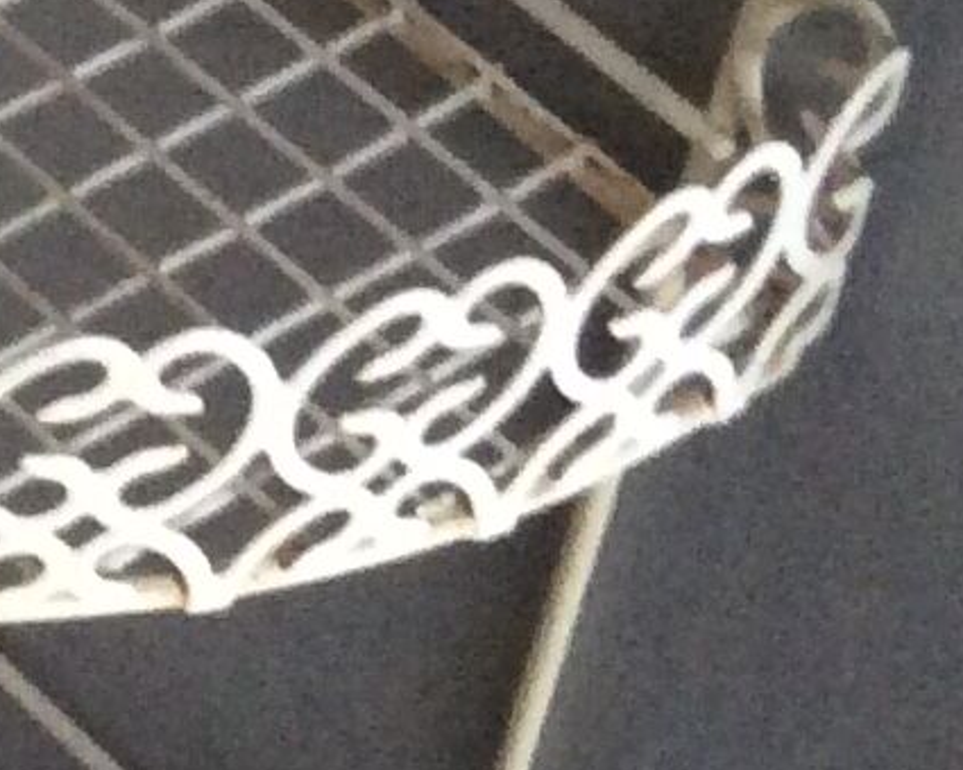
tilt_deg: -38.3
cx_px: -741
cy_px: -358
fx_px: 5415
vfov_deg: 8.0
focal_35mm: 190
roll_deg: -2.1
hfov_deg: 9.7
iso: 200
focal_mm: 3.3
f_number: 2.4
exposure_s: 1/25
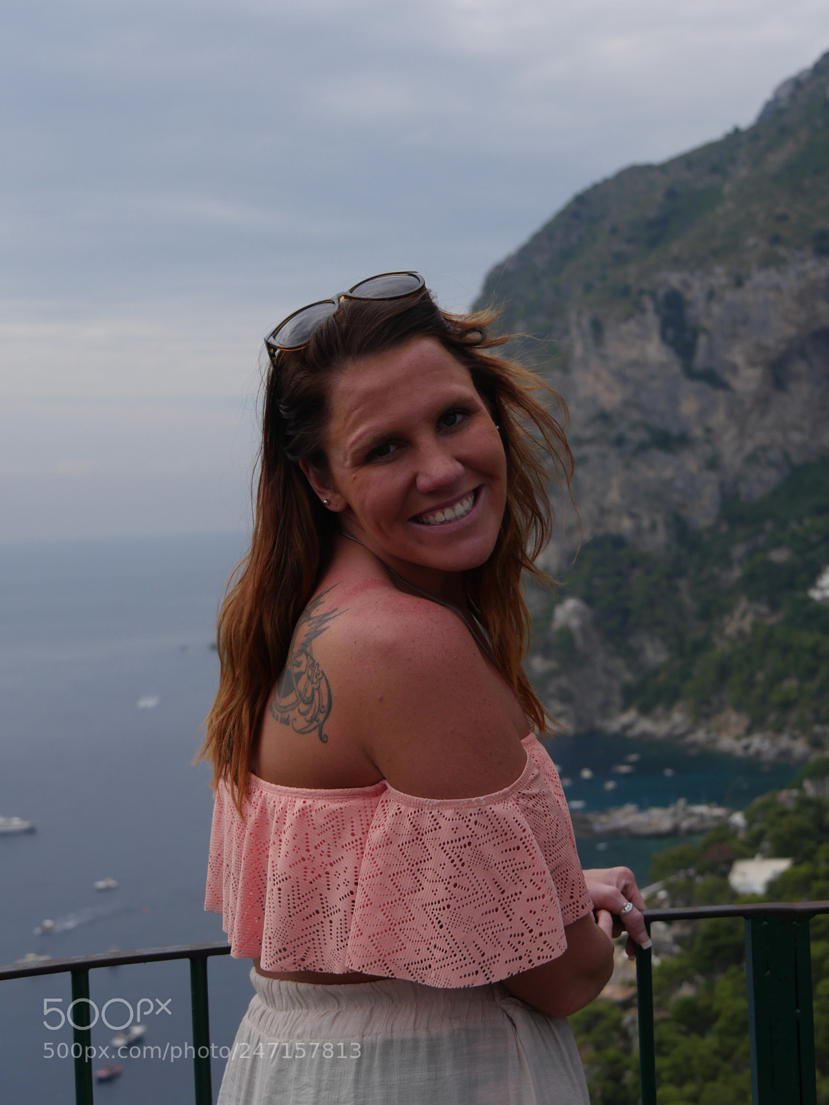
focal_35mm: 60
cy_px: 552
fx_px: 1916
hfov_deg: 24.4
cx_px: 414
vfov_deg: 32.2
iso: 200
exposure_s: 1/2000
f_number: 4.4
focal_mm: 30
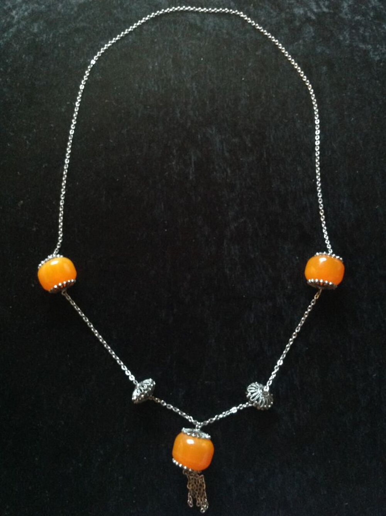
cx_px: 193
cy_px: 258
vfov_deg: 52.7
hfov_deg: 40.6
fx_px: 522
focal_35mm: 35
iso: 400
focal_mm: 4.28
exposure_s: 1/15
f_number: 2.4
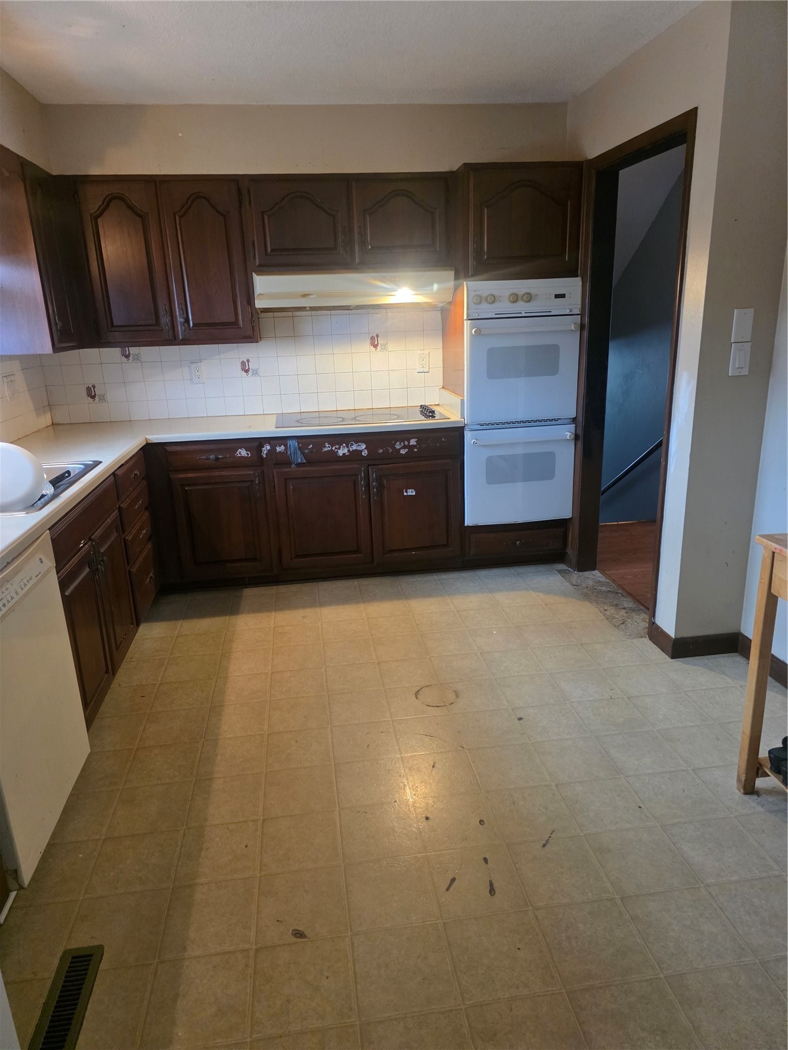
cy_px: 525
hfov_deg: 58.9
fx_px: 698
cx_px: 394
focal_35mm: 23
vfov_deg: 73.9
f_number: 1.7
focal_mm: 6.3
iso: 1000
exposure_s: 1/120
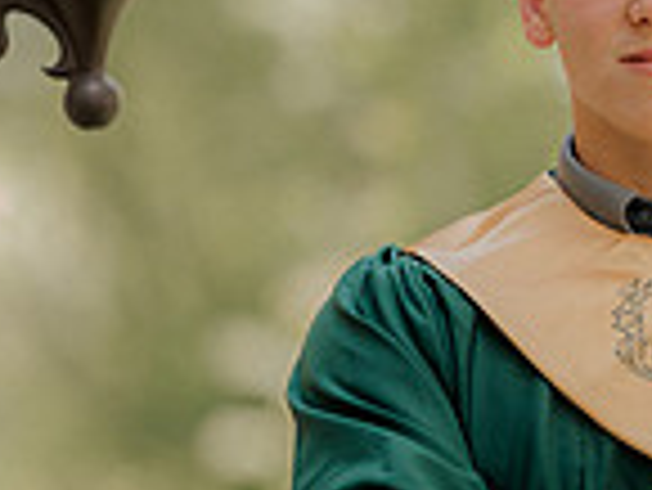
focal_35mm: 403
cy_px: 175
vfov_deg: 3.7
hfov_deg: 4.9
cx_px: 656
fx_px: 7597
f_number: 1.4
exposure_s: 1/1000
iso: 200
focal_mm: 105
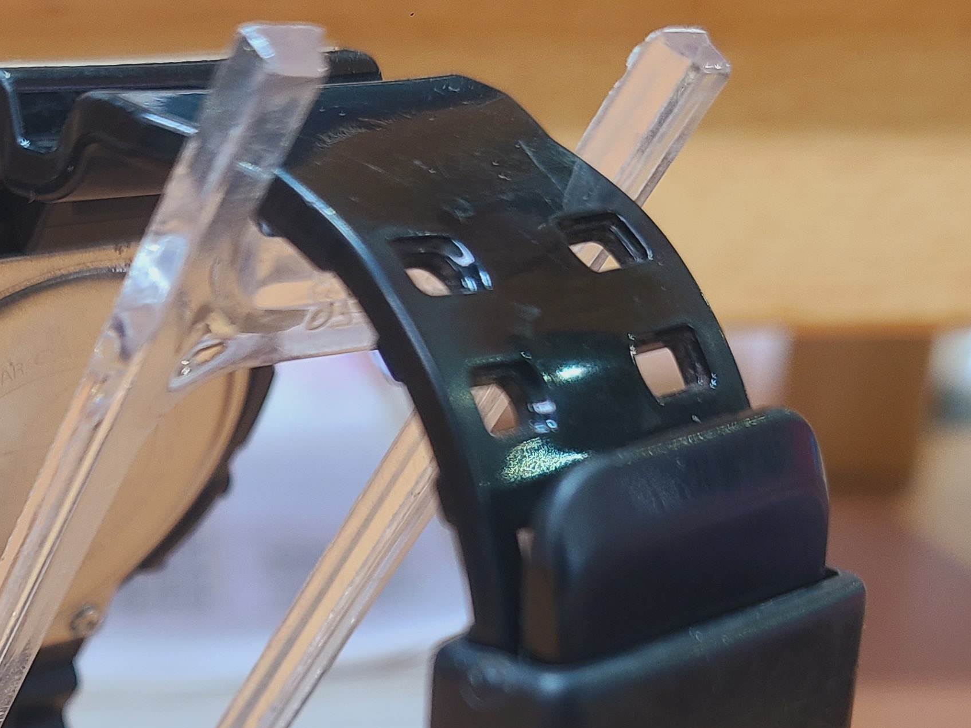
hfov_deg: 30.8
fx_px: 1739
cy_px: 795
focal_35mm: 62
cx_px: 275
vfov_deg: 22.4
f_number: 1.8
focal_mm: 5.4
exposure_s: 1/50
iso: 160
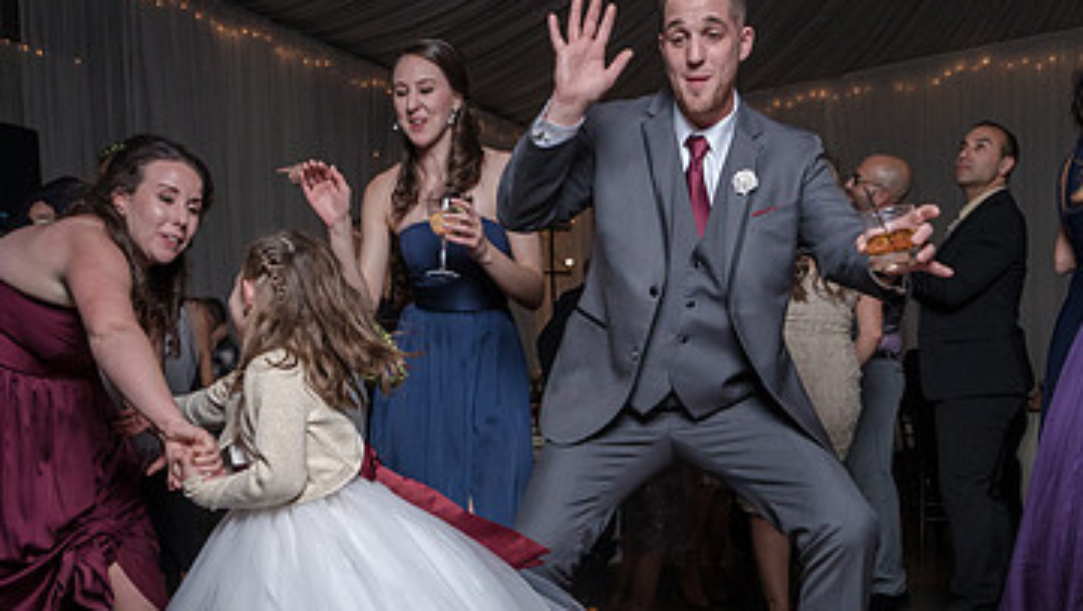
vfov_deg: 32.6
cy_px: 507
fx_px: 1006
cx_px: 542
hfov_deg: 56.6
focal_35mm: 35
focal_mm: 16
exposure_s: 1/200
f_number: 5.6
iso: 2000
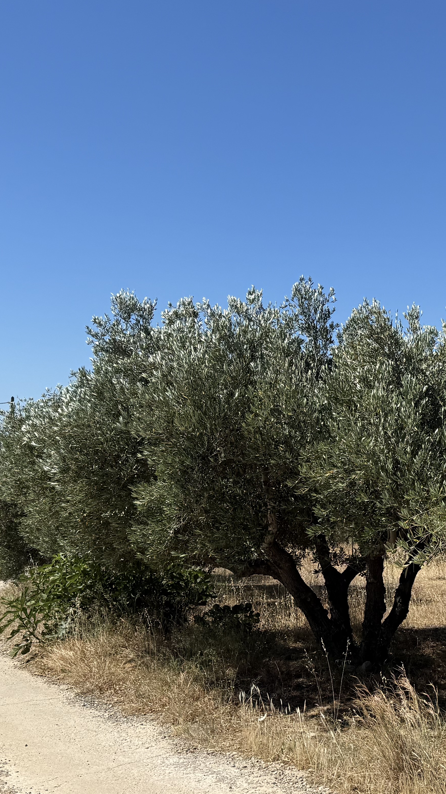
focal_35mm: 48
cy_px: 501
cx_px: 416
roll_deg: -0.8
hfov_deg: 24.1
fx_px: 1009
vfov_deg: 42.5
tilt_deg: -2.0
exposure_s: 1/5714
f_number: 1.78
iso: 80
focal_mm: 6.76
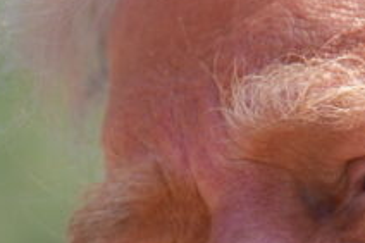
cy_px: 279
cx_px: 294
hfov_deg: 1.8
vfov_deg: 1.2
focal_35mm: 1133
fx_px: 11478
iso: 400
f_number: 5.6
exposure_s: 1/640
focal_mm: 200
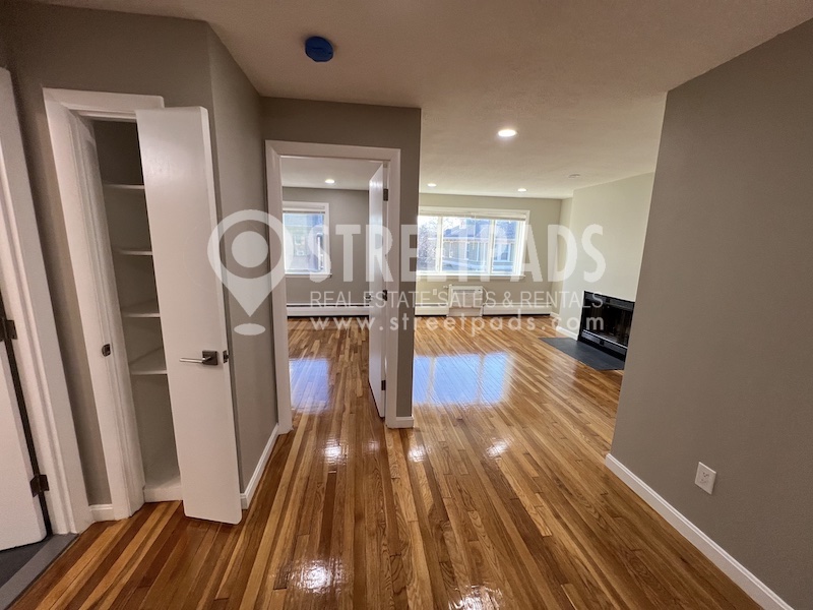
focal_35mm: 13
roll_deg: +0.8
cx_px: 406
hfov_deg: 106.2
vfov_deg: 89.9
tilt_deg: -11.9
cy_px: 305
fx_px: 305
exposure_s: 1/120
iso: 100
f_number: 1.8
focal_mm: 1.57
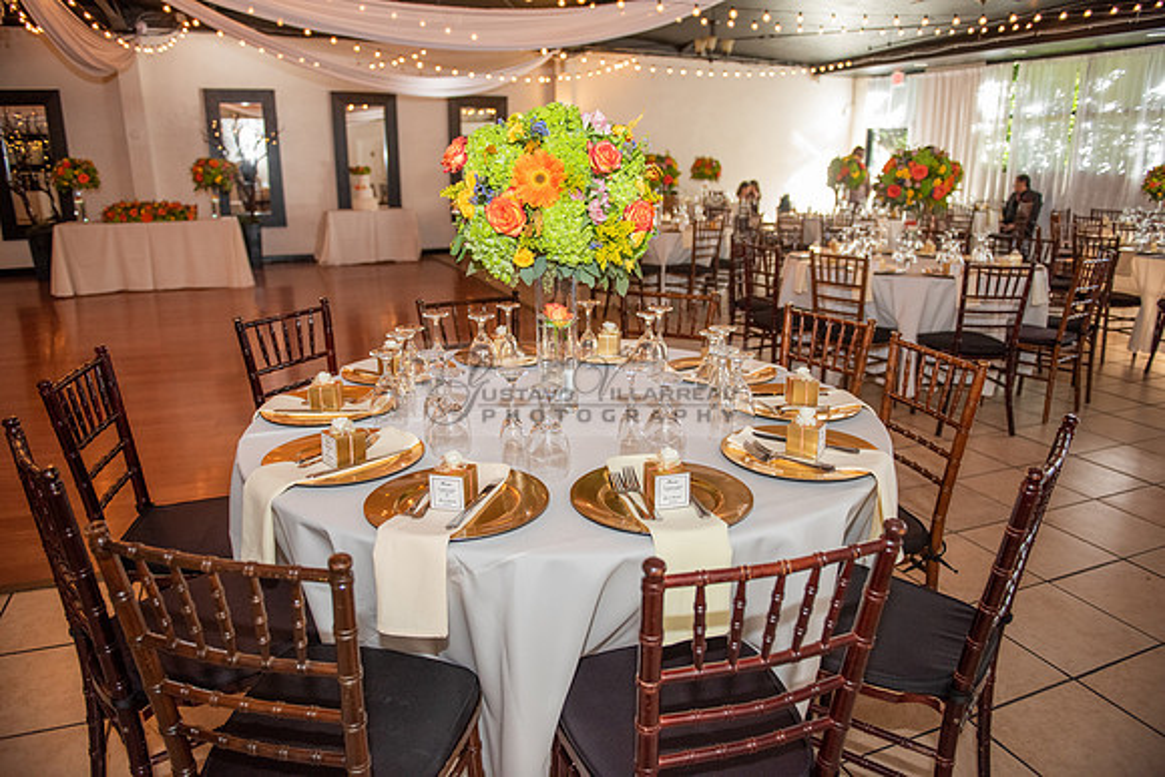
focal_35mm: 24
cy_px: 388
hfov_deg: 73.7
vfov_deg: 53.2
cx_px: 582
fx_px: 777
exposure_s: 1/200
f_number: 2.8
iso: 2000
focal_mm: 24
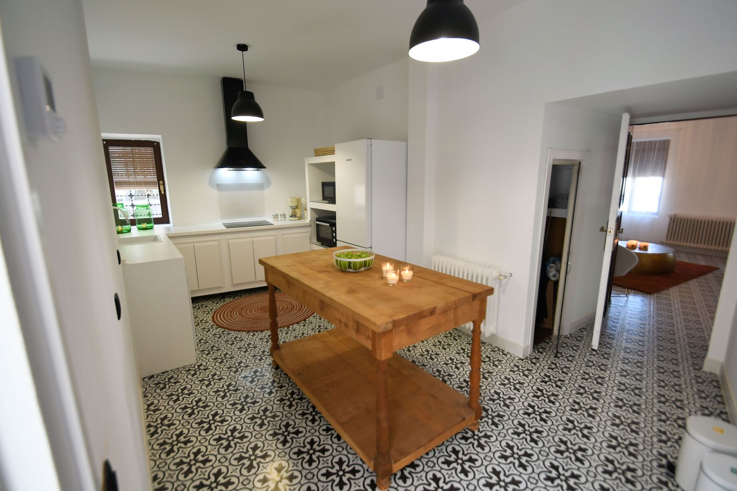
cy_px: 245
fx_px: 328
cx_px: 372
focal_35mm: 16
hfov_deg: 96.7
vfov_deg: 73.7
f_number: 4.5
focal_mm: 10
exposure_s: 1/40
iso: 250
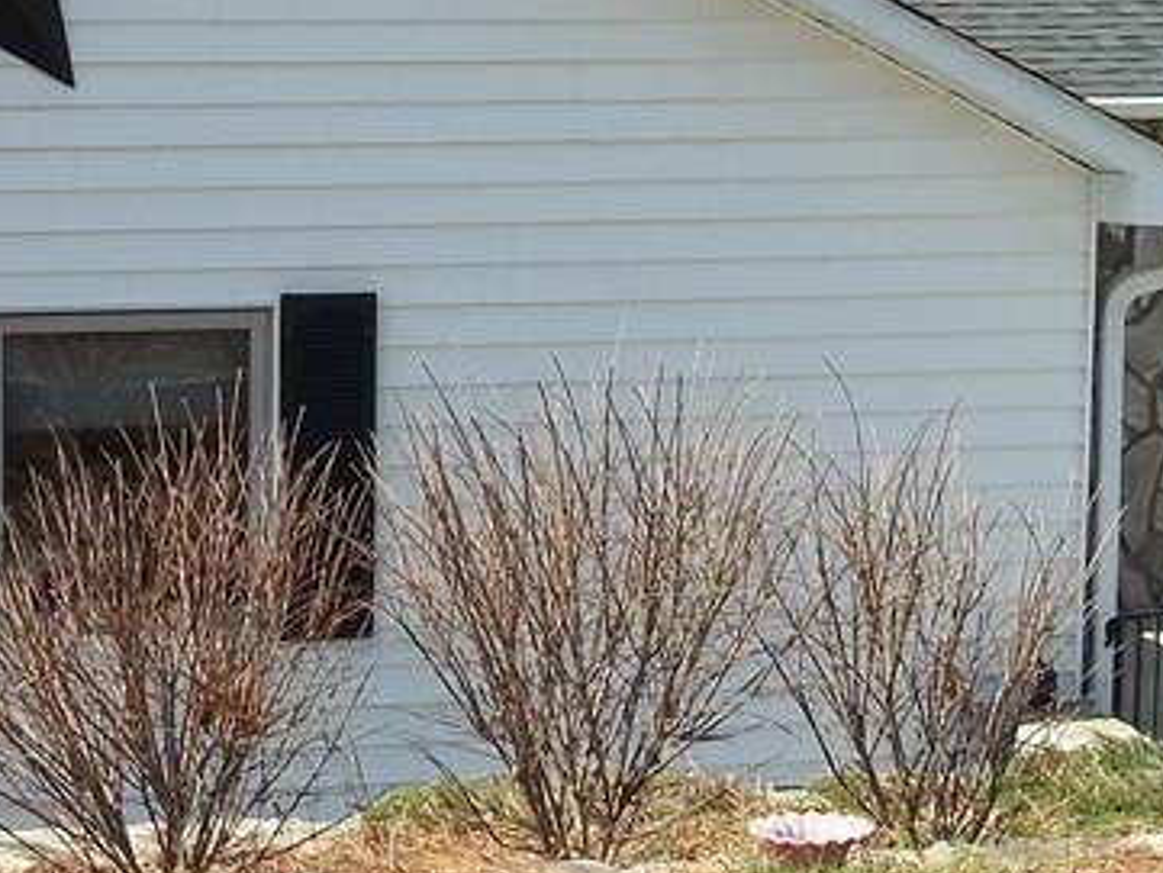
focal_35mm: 102
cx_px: 177
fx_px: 3428
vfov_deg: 14.5
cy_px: 454
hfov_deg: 19.0
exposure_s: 1/125
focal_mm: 6.5
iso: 64
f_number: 8
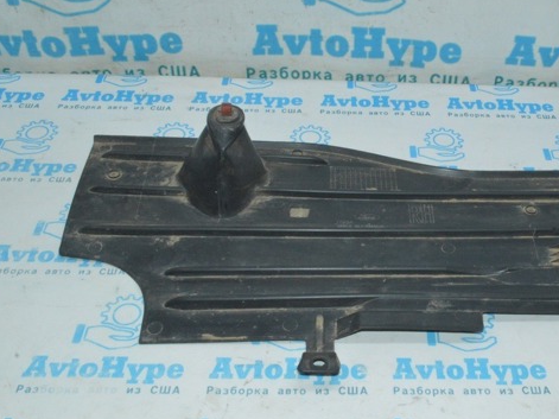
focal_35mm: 47
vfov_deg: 30.9
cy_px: 200
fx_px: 759
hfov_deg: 40.1
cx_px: 360
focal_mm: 24
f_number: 25
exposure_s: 1/50
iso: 4000
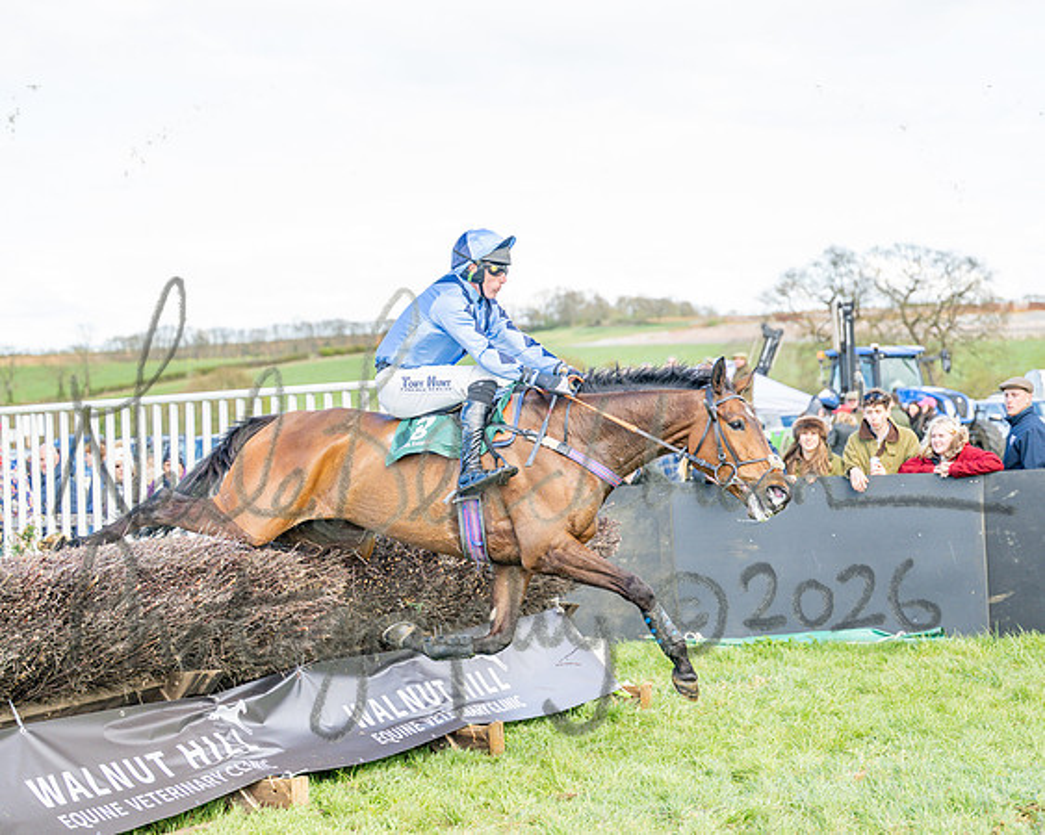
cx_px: 526
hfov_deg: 24.2
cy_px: 418
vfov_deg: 19.4
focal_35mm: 79
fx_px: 2439
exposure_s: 1/1600
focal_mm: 70
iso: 400
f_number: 2.8
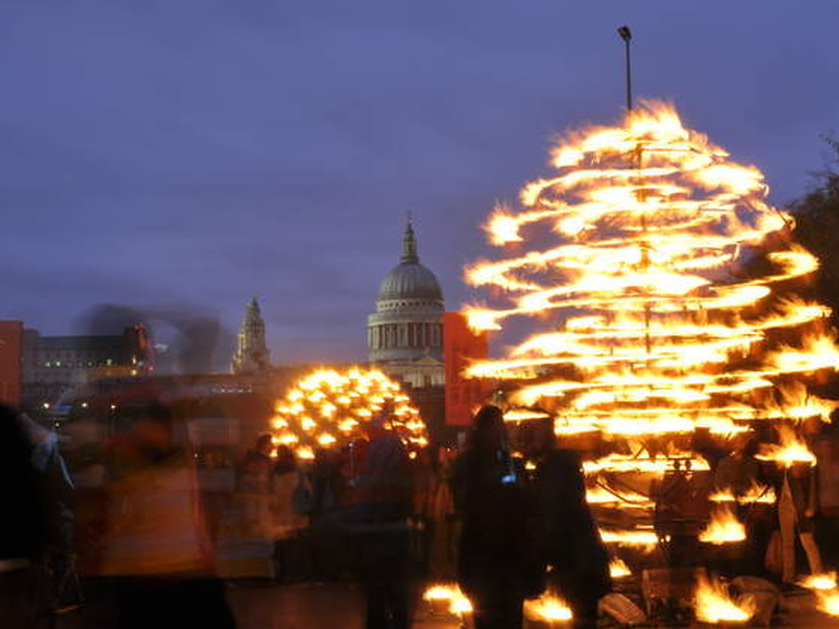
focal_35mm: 56
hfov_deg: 34.3
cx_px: 445
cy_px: 317
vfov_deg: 26.1
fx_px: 1357
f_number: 29
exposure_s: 20
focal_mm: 34
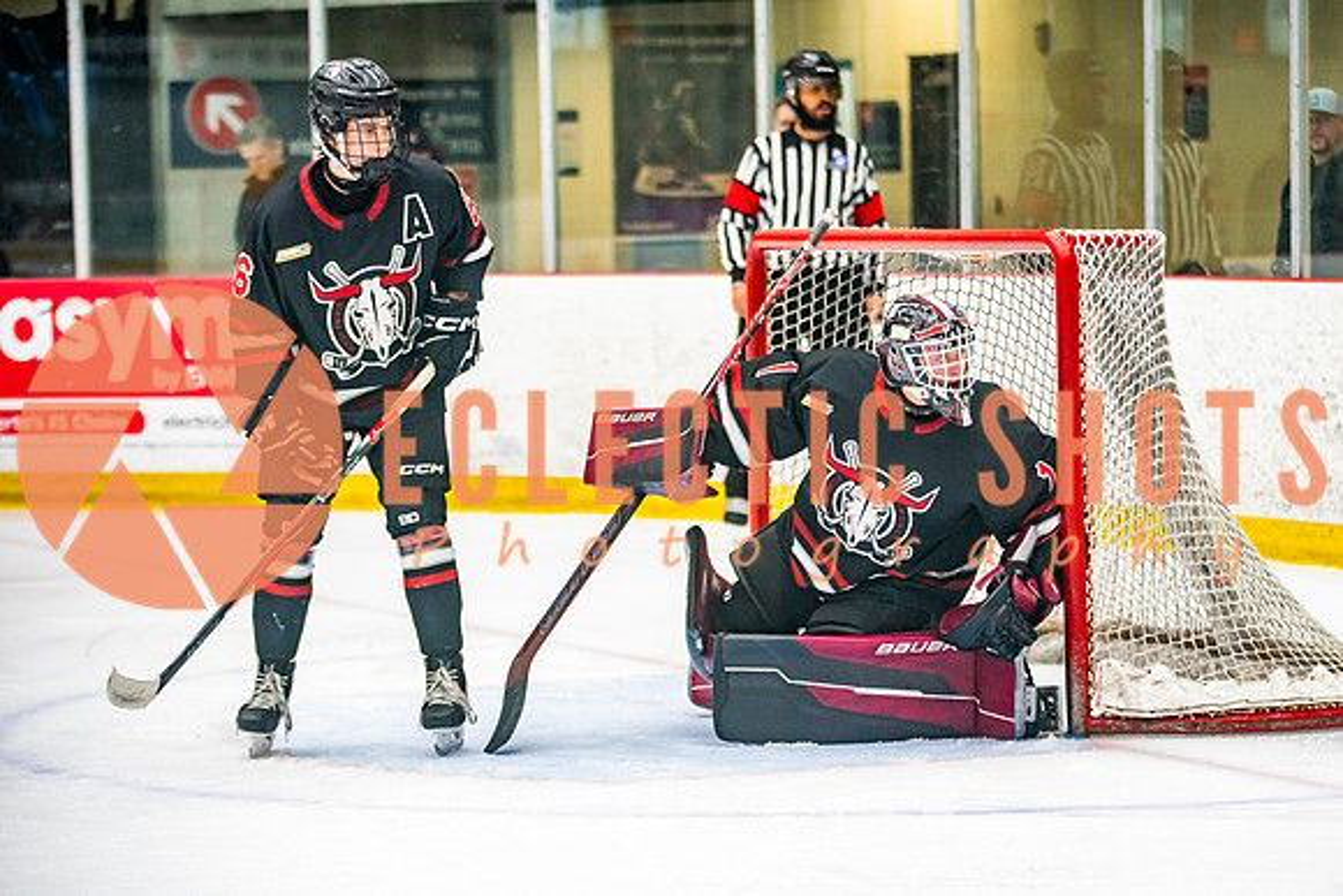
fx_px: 5397
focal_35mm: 145
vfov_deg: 9.5
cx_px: 799
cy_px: 540
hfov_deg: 14.2
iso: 2500
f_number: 2.8
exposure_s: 1/640
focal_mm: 120
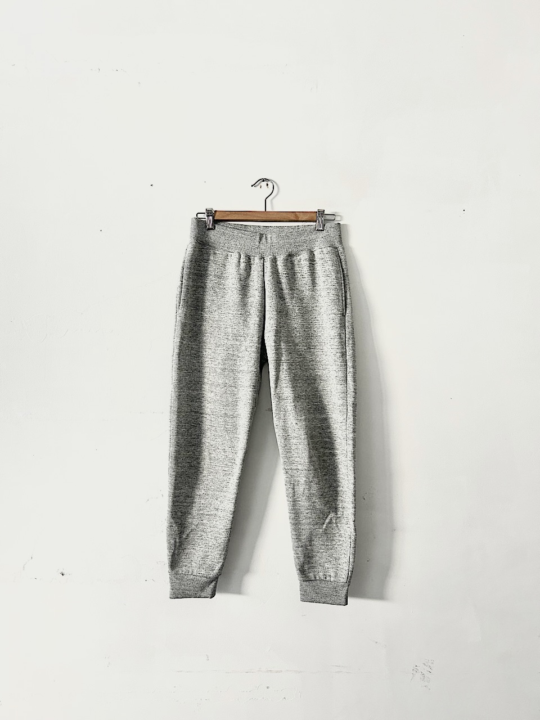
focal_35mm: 26
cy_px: 360
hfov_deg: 53.1
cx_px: 270
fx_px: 541
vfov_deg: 67.3
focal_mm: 5.7
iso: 160
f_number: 1.5
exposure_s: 1/60
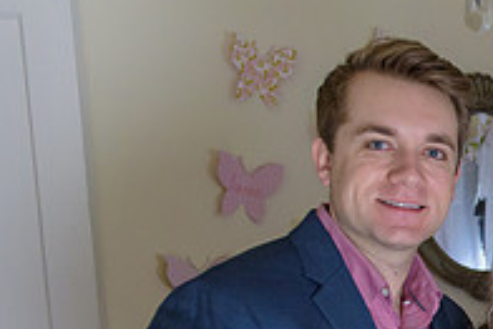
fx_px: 1055
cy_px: 370
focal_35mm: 77
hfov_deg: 22.1
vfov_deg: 17.1
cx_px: 724
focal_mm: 26
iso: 1600
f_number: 3.2
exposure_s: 1/125
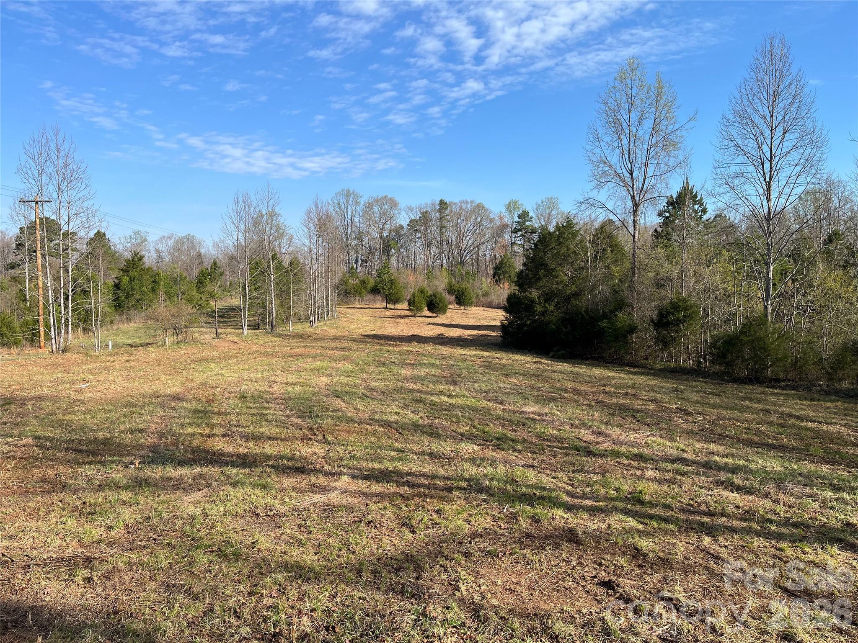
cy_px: 322
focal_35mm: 26
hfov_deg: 67.3
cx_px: 429
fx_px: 644
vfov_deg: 53.1
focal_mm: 5.1
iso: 50
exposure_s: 1/2222
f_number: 1.6
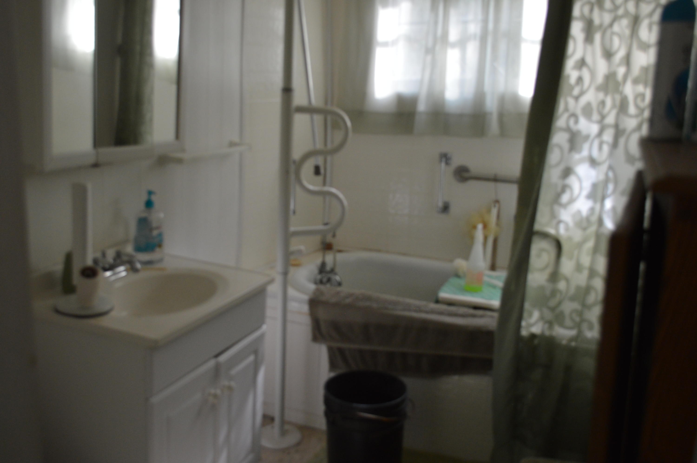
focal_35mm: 36
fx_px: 696
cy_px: 232
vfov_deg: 36.8
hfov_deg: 53.2
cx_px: 348
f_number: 4
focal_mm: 24
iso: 720
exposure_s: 1/60
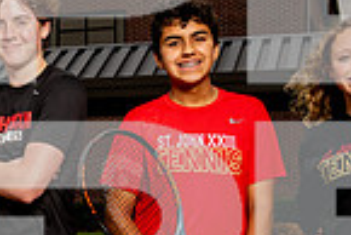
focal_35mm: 98
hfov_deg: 19.5
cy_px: 247
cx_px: -83
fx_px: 956
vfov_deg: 13.8
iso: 50
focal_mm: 24
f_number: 8
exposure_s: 1/250
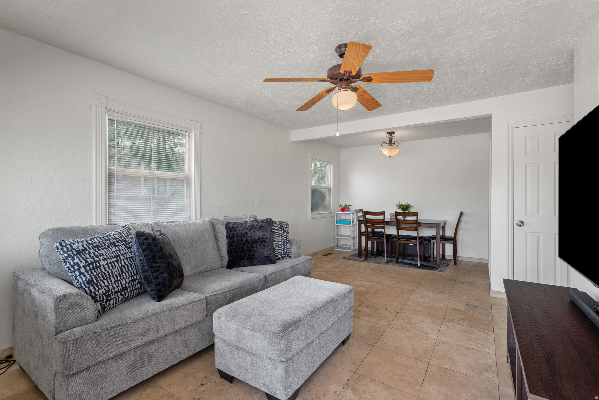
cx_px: 300
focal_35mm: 16
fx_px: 275
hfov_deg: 95.0
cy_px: 200
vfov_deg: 72.1
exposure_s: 1/6
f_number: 8
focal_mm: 16.5
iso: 500
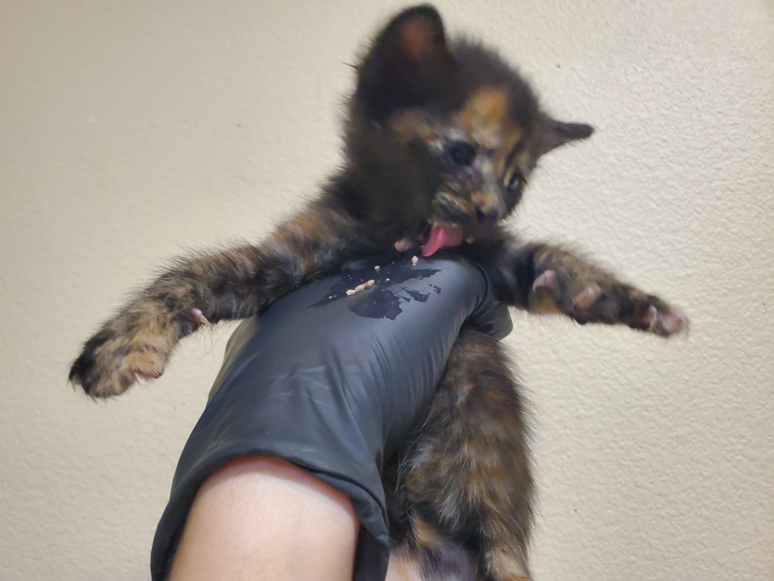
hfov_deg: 67.3
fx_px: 581
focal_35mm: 26
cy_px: 290
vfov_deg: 53.1
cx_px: 387
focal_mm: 4.3
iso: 1000
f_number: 2.4
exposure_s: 1/60
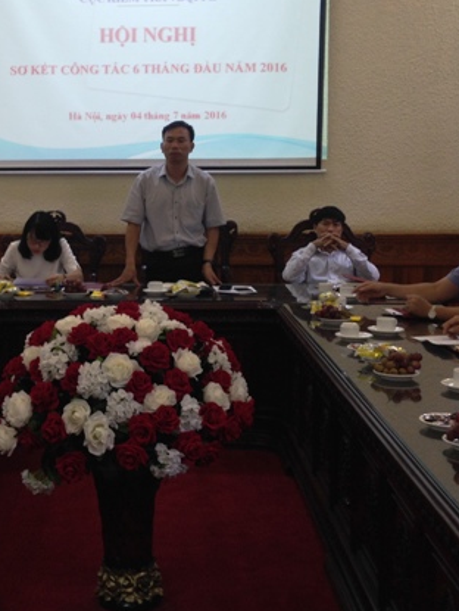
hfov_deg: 23.8
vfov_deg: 31.6
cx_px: 116
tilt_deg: -4.6
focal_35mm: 61
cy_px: 274
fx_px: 1077
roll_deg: +0.7
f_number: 2.4
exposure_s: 1/30
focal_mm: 4.12
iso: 50
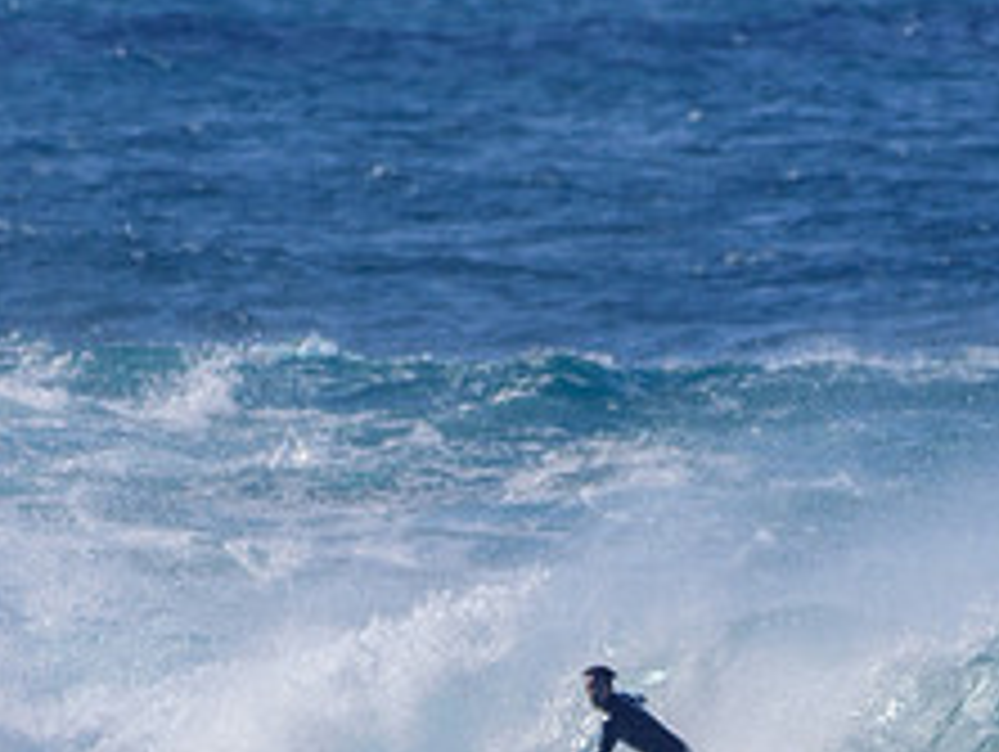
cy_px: 813
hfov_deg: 1.0
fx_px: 56135
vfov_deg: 0.8
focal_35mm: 1943
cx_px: 616
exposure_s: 1/2000
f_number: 5.6
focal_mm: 500
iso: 180
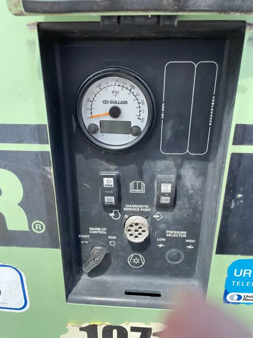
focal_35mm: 26
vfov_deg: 67.3
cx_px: 126
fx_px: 253
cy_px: 169
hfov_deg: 53.1
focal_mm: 4.2
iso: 32
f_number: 1.6
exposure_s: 1/868
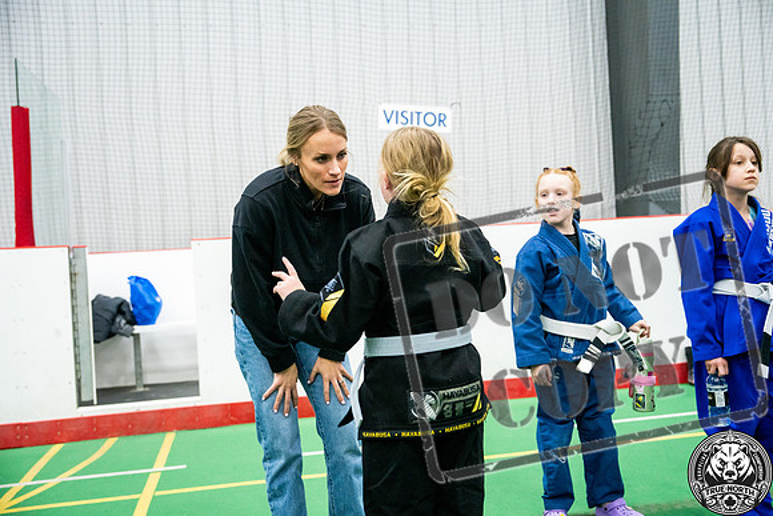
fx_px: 752
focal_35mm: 35
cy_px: 258
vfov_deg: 37.9
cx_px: 386
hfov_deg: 54.4
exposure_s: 1/400
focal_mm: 35
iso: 4000
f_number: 2.8
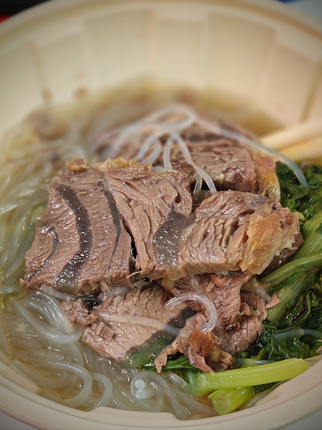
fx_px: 620
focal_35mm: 50
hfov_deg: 29.1
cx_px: 161
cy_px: 215
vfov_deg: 38.2
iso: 400
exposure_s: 1/28.4
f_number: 0.95
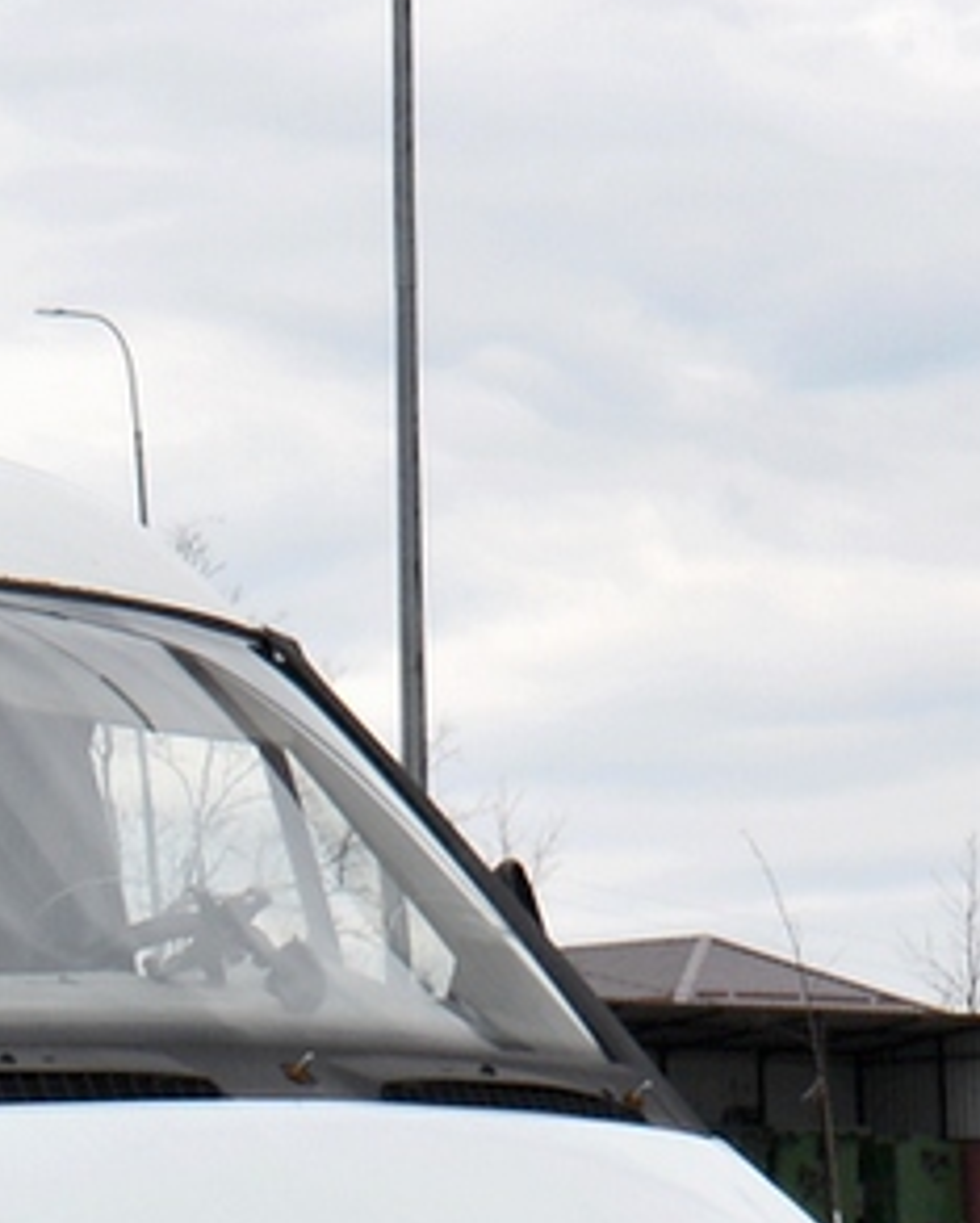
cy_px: 804
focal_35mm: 247
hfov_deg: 6.1
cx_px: -867
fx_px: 8946
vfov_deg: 7.8
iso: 160
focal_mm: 38
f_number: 8
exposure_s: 1/250
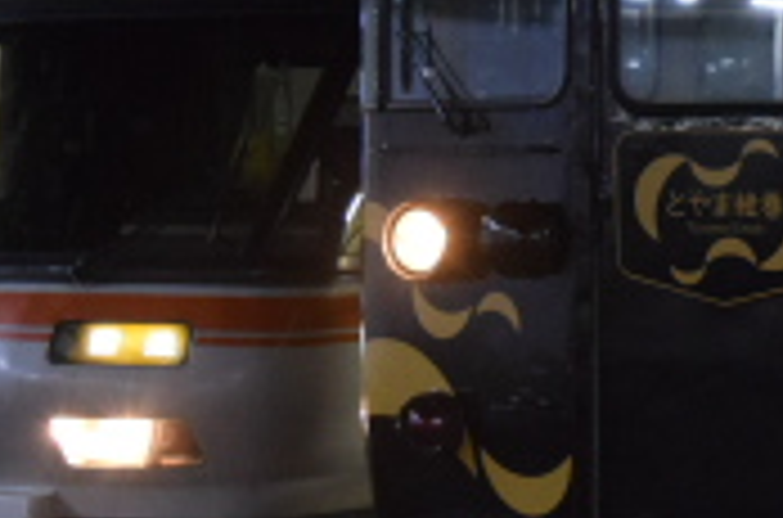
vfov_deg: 11.8
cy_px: 212
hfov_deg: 17.1
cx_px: 891
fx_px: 2513
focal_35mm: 116
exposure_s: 1/60
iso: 3600
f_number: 3.8
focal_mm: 21
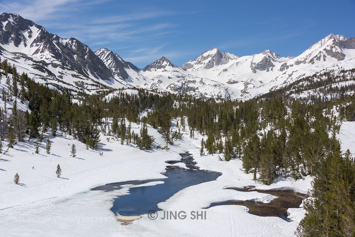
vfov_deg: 30.5
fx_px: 434
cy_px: 118
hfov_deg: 44.5
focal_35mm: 44
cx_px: 178
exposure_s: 1/500
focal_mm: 44
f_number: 8
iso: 64
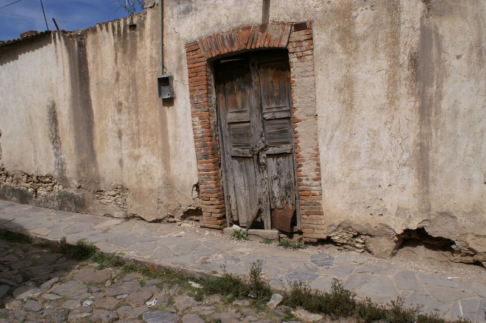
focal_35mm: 30
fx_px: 405
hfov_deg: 62.0
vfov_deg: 43.5
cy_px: 162
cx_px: 243
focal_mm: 20
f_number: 8
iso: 100
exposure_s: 1/640
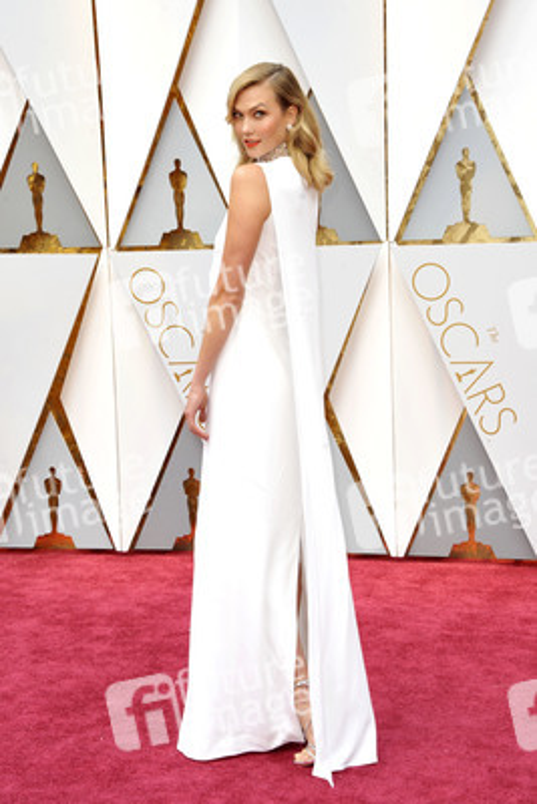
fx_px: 1609
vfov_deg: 28.1
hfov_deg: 18.9
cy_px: 402
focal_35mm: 72
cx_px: 268
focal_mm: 72
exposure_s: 1/250
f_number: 8
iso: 1000
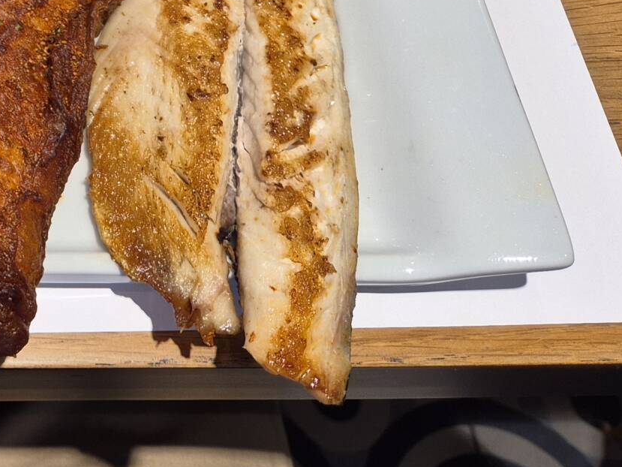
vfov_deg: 18.4
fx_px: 1276
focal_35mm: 71
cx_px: -251
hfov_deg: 23.2
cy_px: -227
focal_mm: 5.4
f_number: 1.8
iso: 64
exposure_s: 1/100
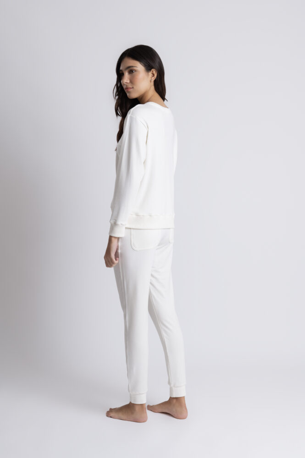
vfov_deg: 34.5
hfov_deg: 23.3
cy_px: 229
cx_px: 152
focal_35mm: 58
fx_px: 738
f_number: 11
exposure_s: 1/125
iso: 125
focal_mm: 58
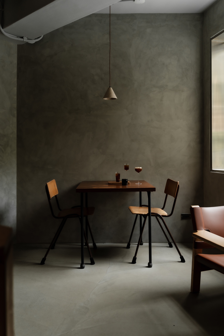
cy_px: 168
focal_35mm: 28
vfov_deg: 65.5
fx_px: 261
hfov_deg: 46.4
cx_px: 112
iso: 200
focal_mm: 28
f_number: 2.8
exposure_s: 1/125
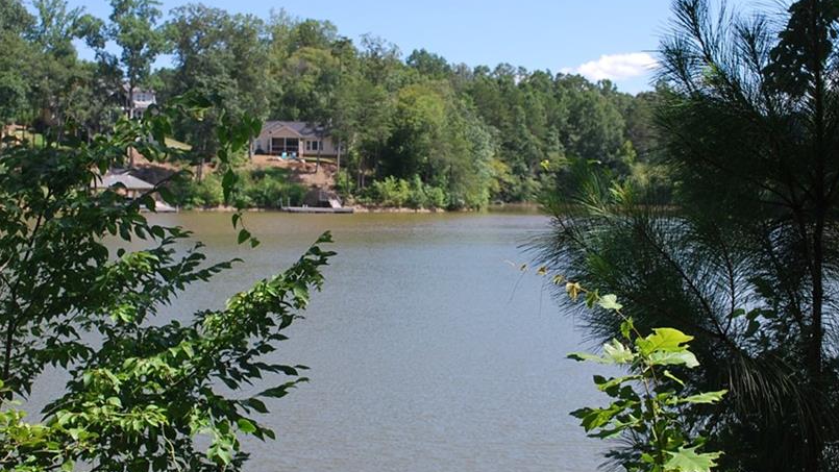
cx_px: 433
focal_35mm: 52
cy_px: 248
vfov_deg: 23.1
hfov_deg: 39.9
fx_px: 1157
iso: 100
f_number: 7.1
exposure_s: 1/200
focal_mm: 26
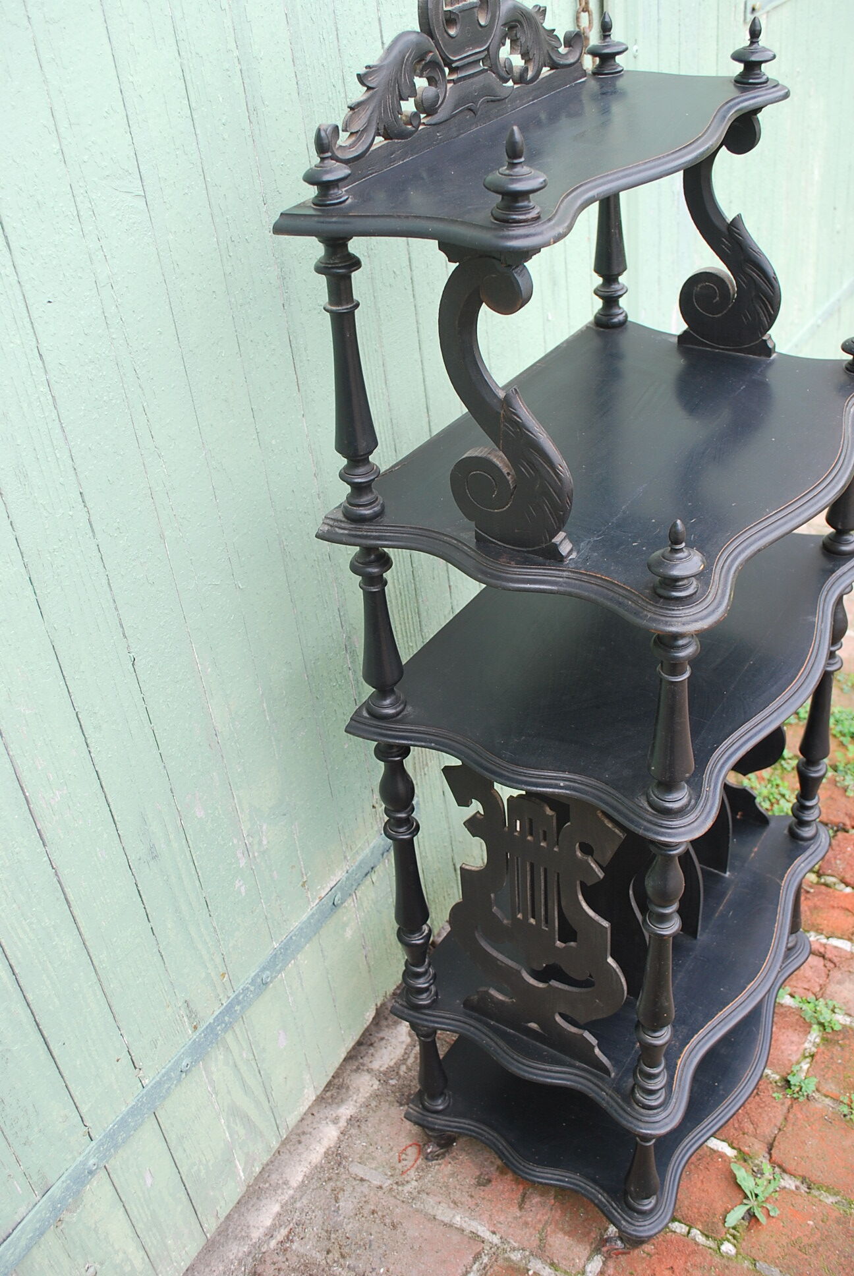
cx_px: 427
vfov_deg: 57.2
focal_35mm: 33
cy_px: 638
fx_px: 1171
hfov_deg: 40.1
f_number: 5
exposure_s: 1/100
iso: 200
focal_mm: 22
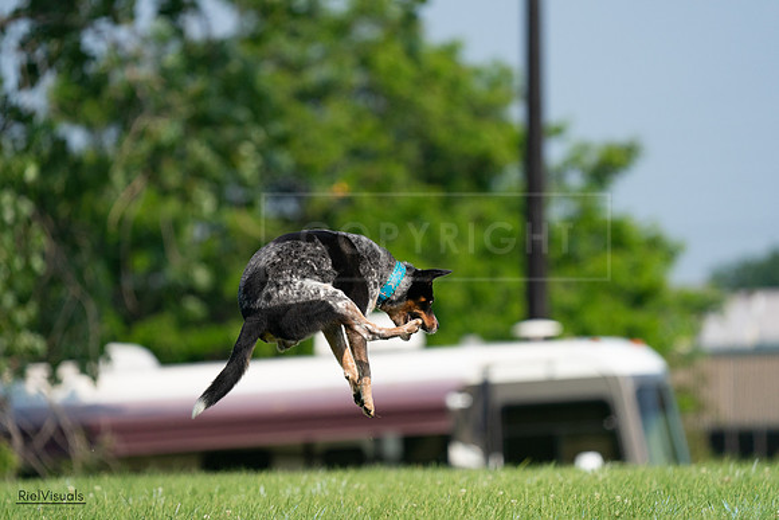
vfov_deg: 3.0
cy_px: 260
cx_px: 390
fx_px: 9869
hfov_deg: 4.5
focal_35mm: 456
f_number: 6.3
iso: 1250
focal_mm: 456
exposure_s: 1/4000
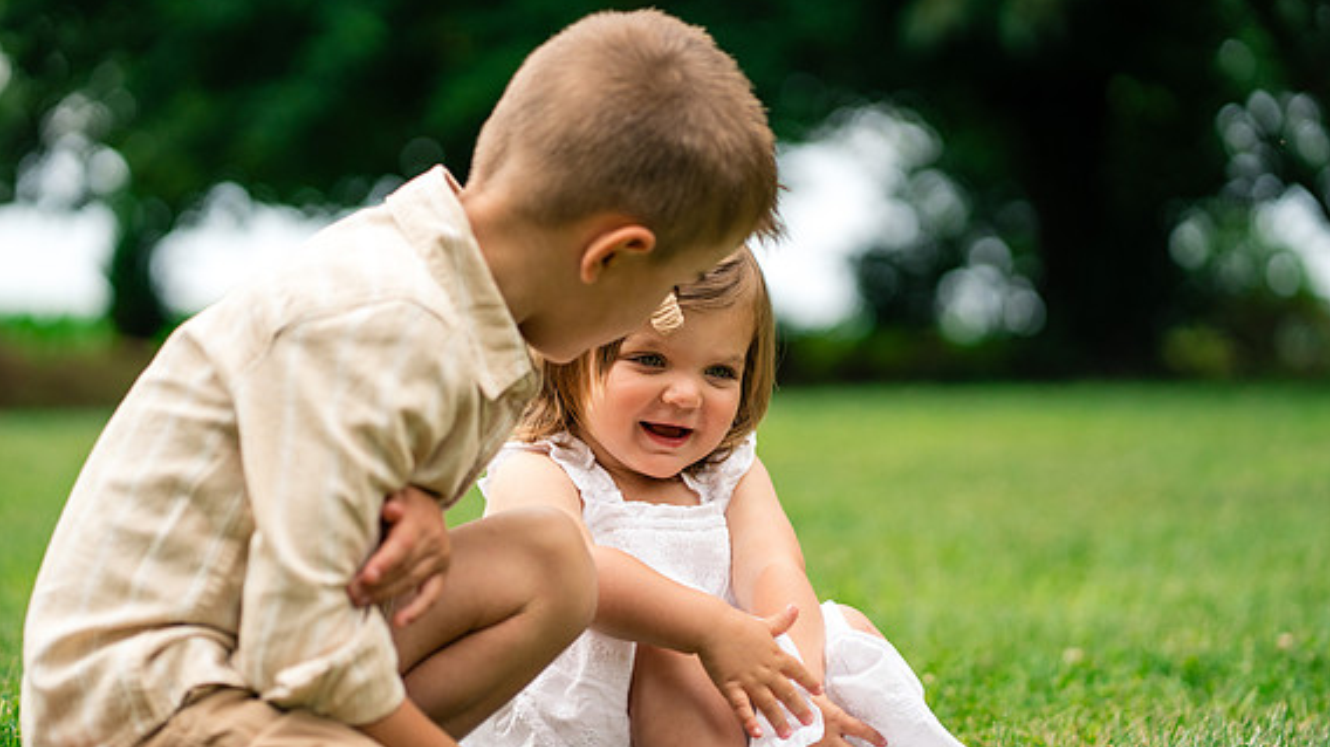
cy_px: 420
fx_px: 3208
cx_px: 660
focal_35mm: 91
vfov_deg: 13.3
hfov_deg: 23.4
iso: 400
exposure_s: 1/2500
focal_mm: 85
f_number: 2.5
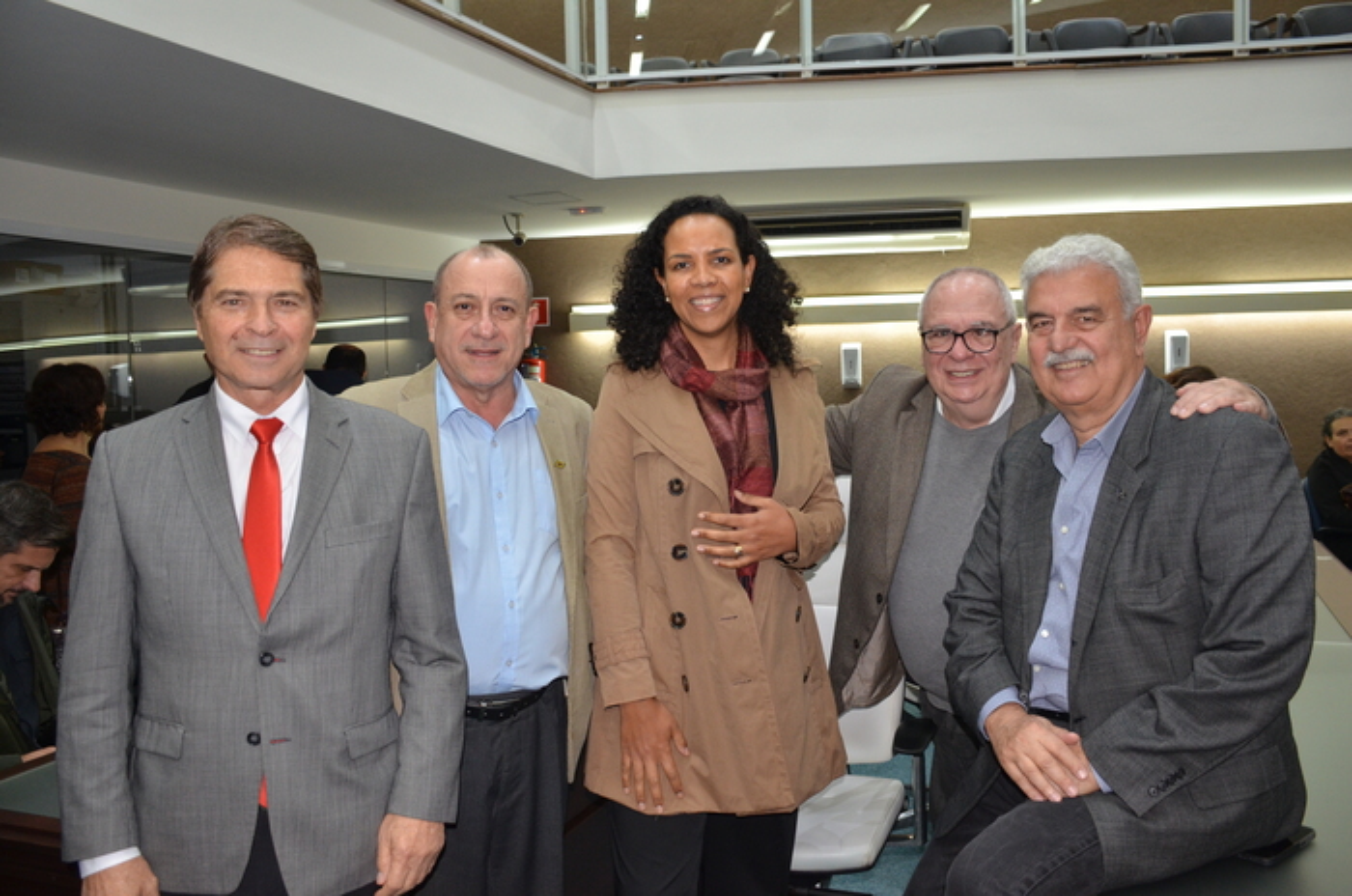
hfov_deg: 62.0
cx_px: 676
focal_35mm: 30
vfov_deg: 43.4
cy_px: 448
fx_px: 1125
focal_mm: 20
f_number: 3.5
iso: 800
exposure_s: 1/60
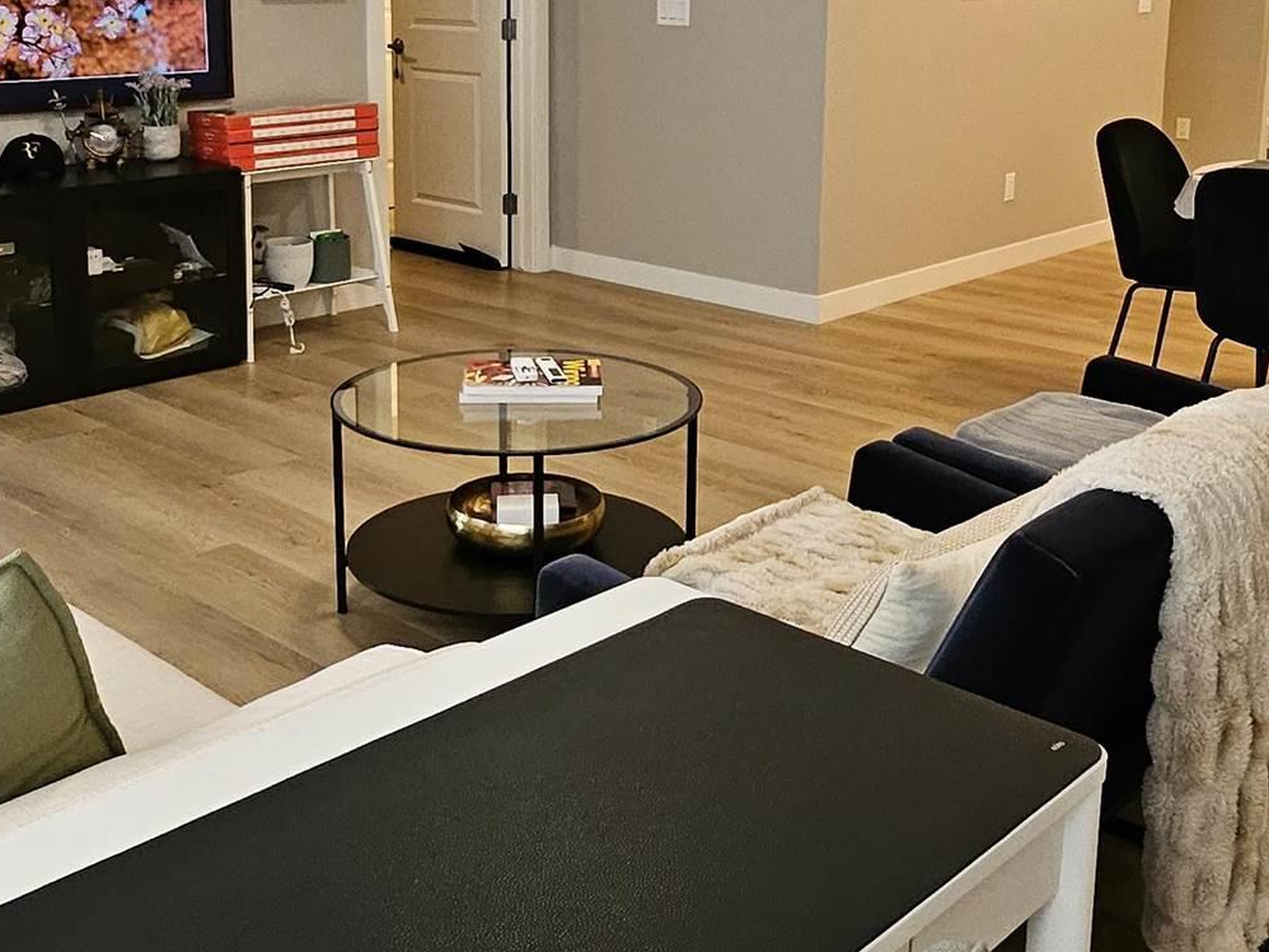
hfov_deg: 46.8
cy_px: 224
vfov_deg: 35.1
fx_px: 1467
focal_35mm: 40
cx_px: 656
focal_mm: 1.74
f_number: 2.2
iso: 200
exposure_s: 1/60
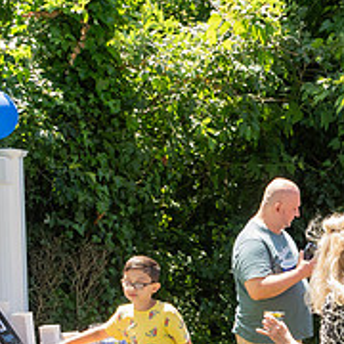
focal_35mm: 74
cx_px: 401
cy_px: 362
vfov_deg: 22.3
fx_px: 832
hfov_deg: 21.8
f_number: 7.1
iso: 640
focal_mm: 18
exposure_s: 1/200
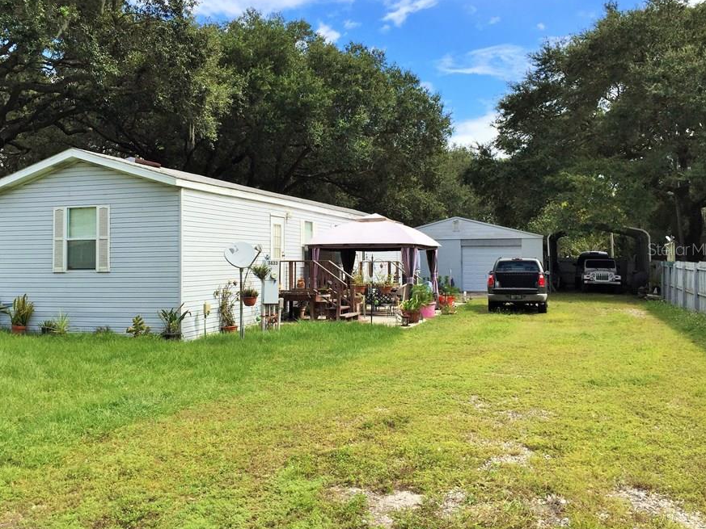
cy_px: 249
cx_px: 310
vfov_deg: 41.8
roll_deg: -0.8
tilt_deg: +2.0
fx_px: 694
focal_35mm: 34
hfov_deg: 53.8
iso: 32
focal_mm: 4.15
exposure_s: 1/1883
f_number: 2.2
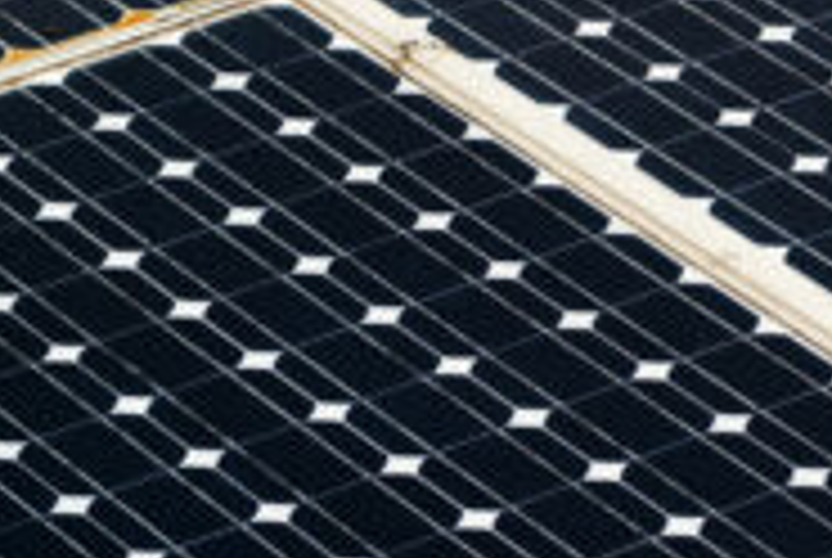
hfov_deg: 6.0
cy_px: 61
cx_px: 1165
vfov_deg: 4.1
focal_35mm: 340
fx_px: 7870
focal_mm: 105
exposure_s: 1/100
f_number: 7.1
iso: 250
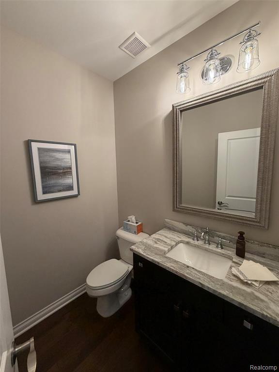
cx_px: 140
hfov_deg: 85.7
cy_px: 186
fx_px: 150
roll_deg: +1.3
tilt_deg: -6.5
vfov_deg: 102.1
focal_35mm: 14
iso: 200
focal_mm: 2.22
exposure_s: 1/60
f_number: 2.2
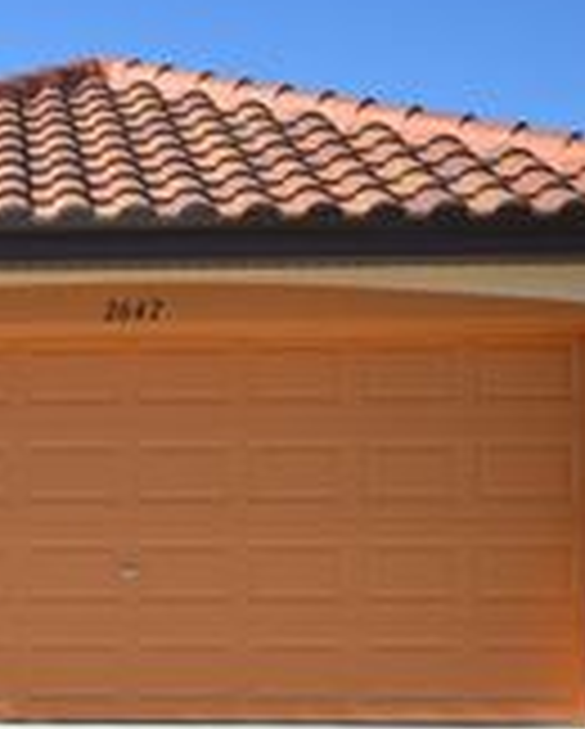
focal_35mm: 78
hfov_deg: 18.7
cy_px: 538
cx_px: -104
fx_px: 1685
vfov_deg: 24.2
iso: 110
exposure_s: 1/250
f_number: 8
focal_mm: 18
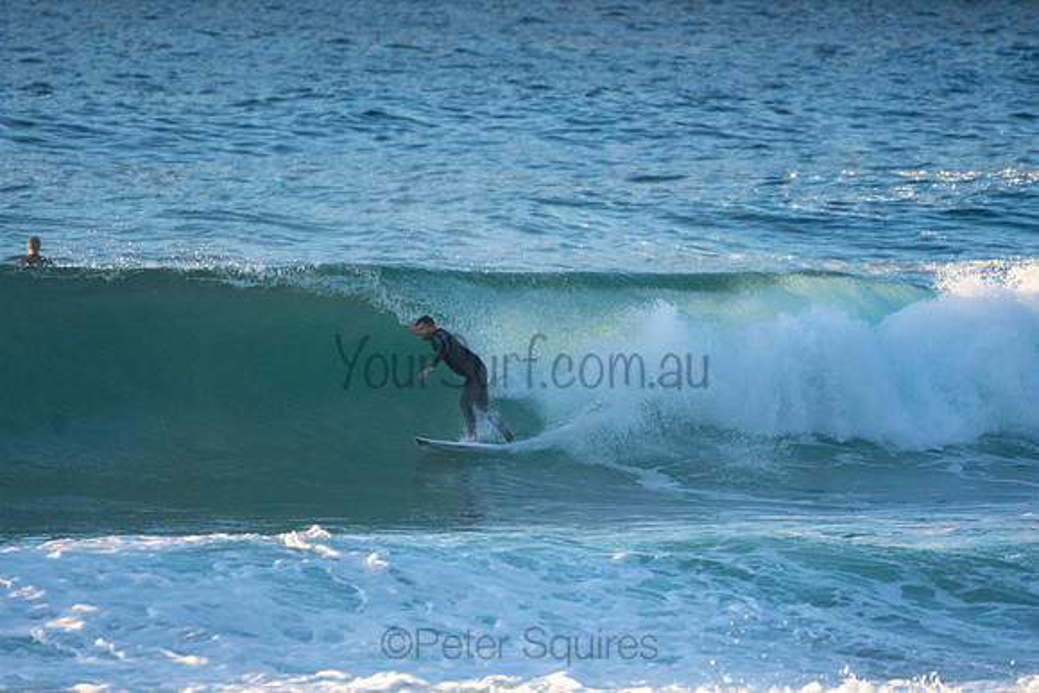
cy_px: 346
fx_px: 21650
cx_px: 520
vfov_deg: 1.8
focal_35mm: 750
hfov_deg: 2.7
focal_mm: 500
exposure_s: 1/2000
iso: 1600
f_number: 5.6
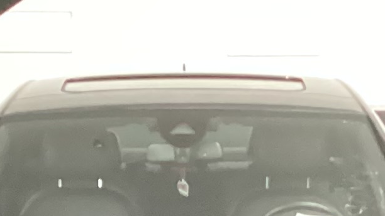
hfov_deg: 12.0
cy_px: 578
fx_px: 1837
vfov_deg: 6.3
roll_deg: +0.5
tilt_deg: -15.5
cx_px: 150
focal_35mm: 180
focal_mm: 3.3
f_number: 2.4
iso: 800
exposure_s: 1/25
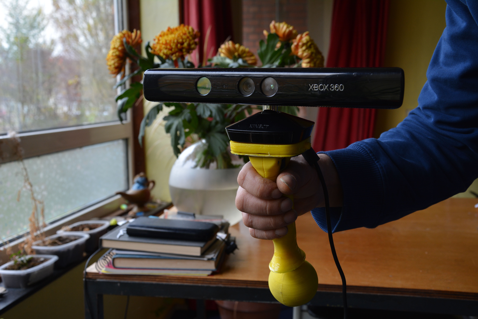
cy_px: 160
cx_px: 239
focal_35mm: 45
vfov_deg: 29.9
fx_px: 597
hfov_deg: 43.6
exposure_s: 1/80
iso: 320
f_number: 6.3
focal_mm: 30
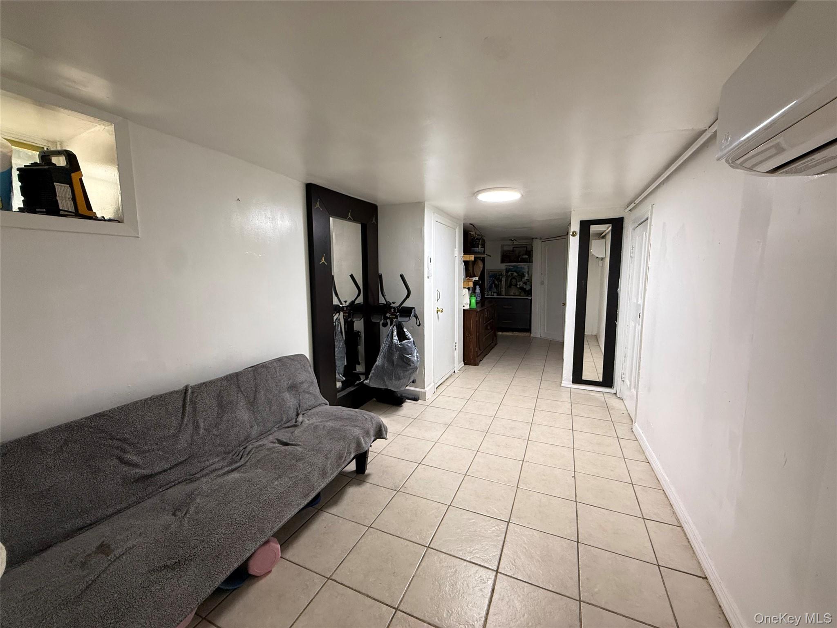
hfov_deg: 102.1
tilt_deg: -6.2
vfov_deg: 85.7
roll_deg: +0.4
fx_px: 339
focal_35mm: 14
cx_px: 418
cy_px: 314
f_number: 2.2
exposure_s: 1/60
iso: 250
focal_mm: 2.22
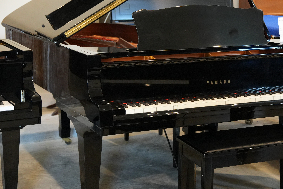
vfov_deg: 18.6
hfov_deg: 27.6
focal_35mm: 73
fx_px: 574
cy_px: 57
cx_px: 180
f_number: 2.8
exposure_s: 1/160
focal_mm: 34
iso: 3200
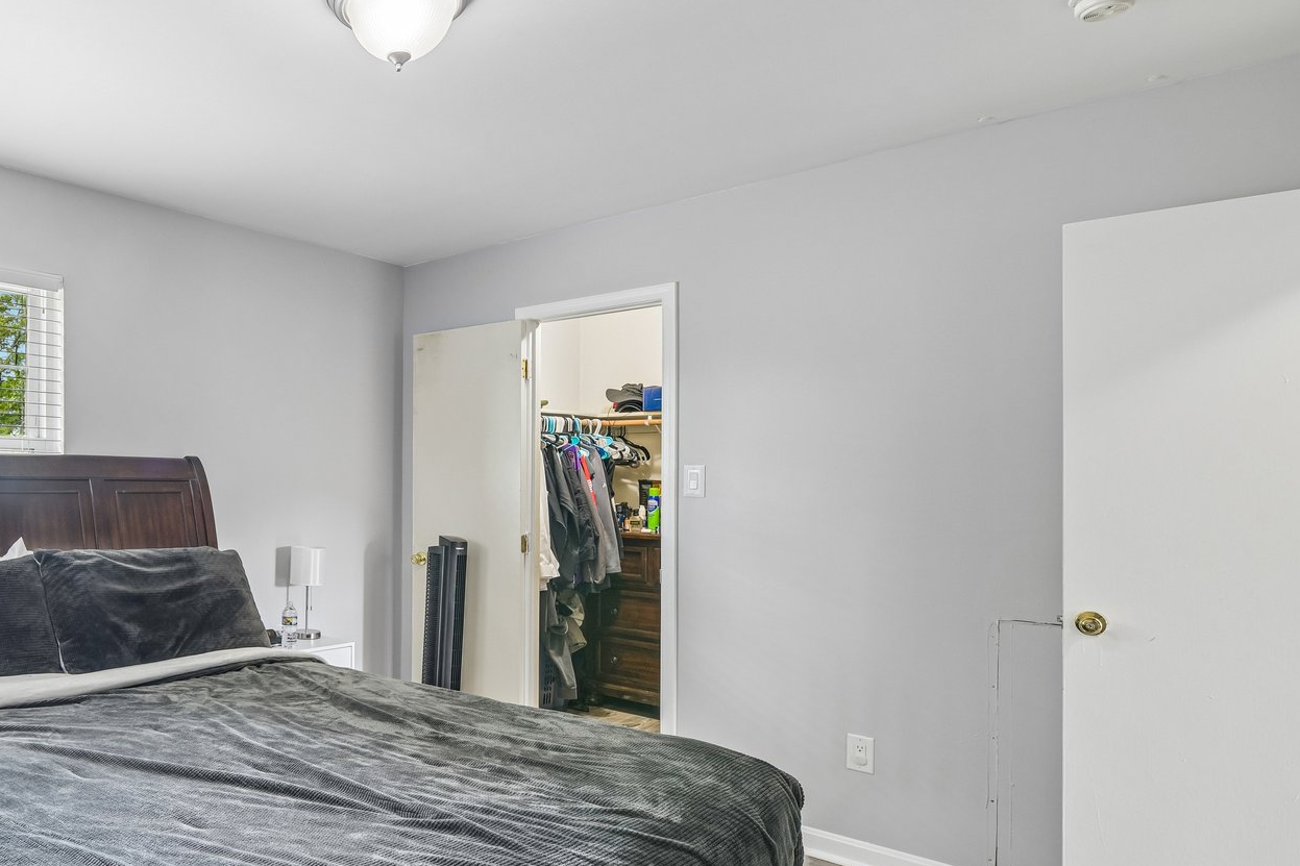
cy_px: 491
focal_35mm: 23
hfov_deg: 68.5
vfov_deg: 54.9
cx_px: 251
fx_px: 830
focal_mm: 14
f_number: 8
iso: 400
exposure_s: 1/6
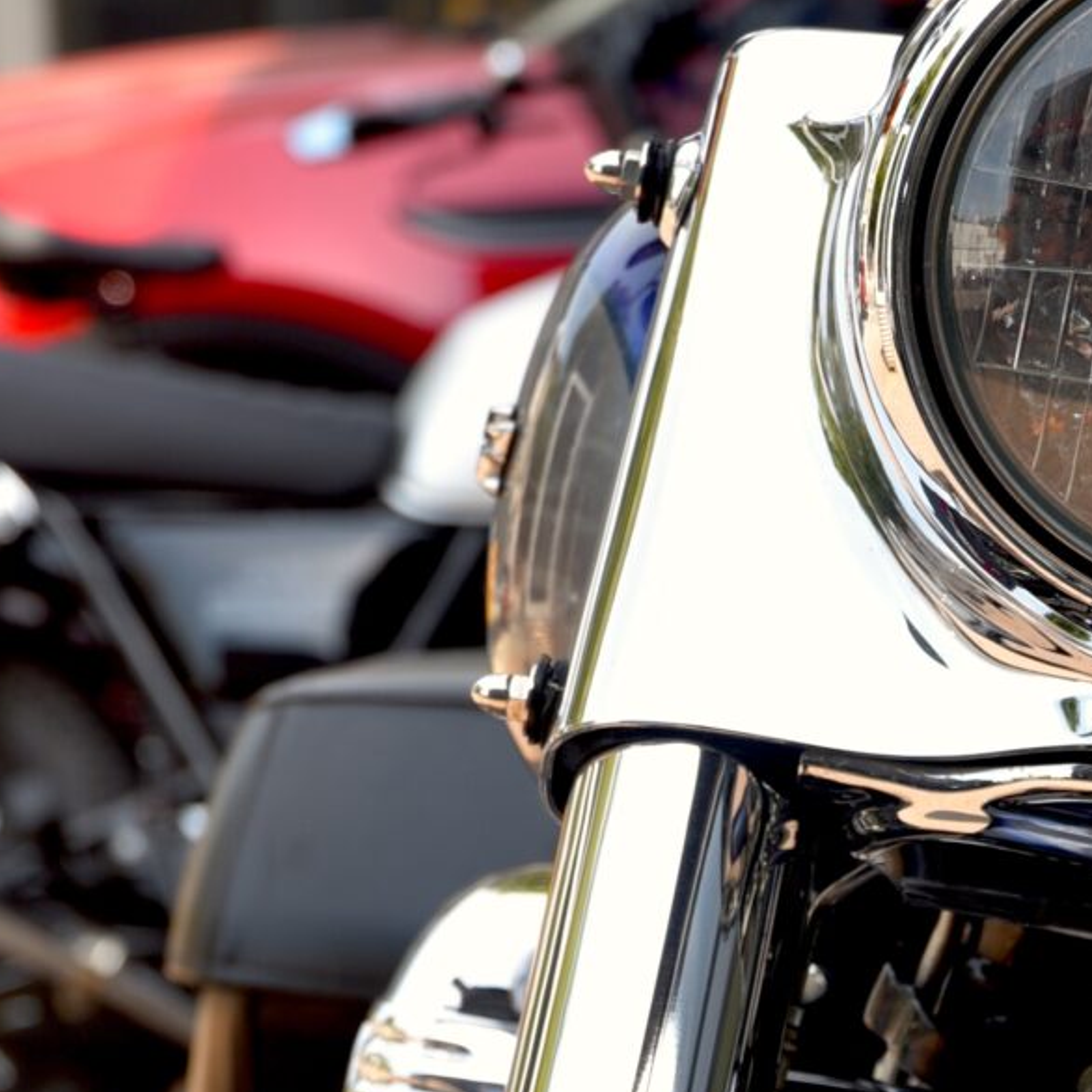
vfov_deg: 6.7
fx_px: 9279
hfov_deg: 6.7
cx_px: 1294
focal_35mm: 260
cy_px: 1208
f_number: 5
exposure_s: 1/100
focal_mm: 70
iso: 100
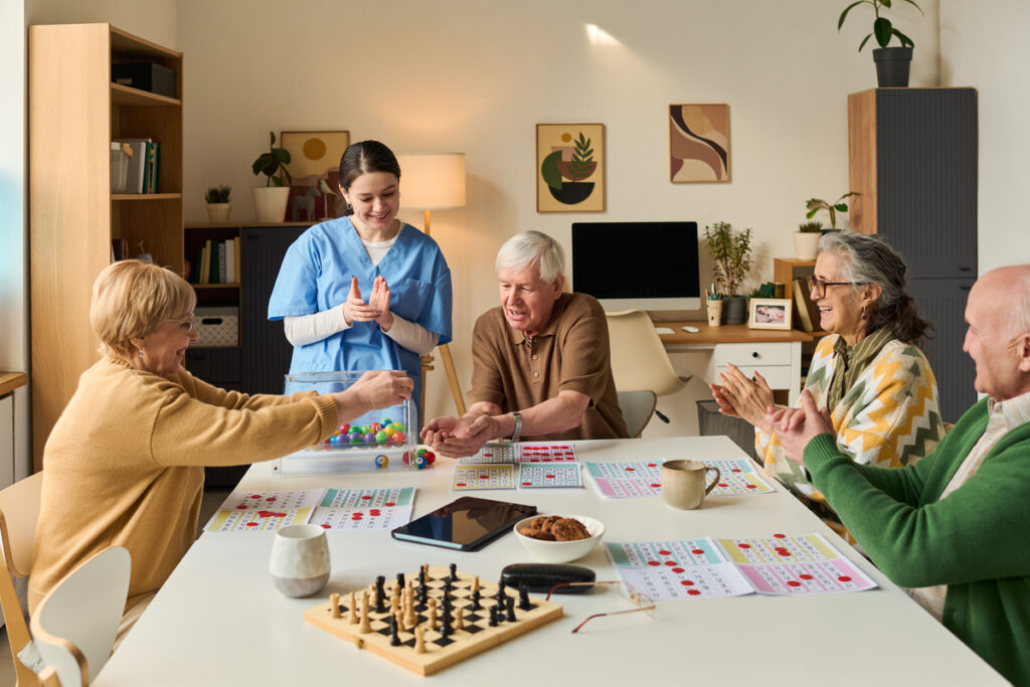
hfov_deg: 54.4
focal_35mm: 35
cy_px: 344
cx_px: 515
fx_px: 1001
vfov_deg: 37.9
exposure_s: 1/200
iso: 400
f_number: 3.5
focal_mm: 35
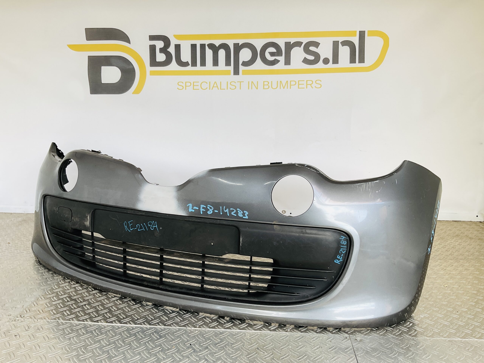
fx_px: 405
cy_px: 182
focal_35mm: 29
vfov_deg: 48.2
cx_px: 242
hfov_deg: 61.7
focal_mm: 3
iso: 32
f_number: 1.8
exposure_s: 1/120
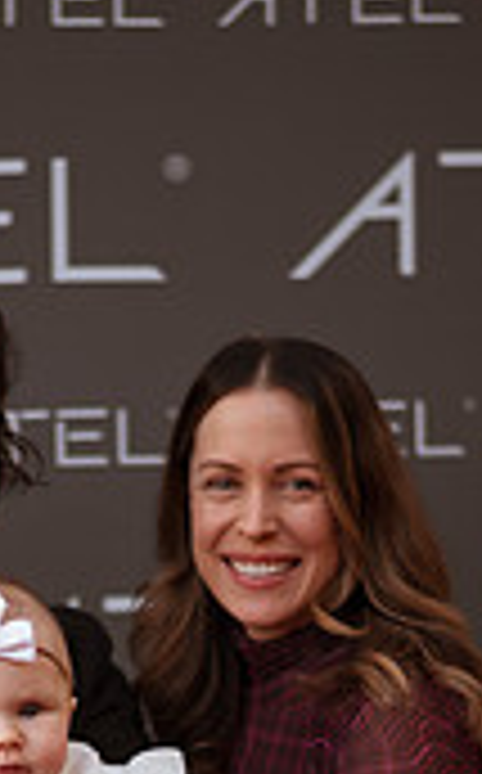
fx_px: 3269
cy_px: 752
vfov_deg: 13.4
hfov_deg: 8.4
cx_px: 149
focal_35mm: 155
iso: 125
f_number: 1.4
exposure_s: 1/1600
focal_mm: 58
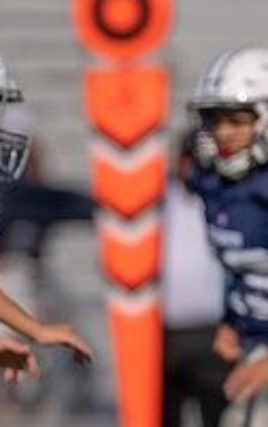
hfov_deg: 1.6
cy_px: 315
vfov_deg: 2.5
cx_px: -30
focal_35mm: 839
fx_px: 9784
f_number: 3.2
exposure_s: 1/5000
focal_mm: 200
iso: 160
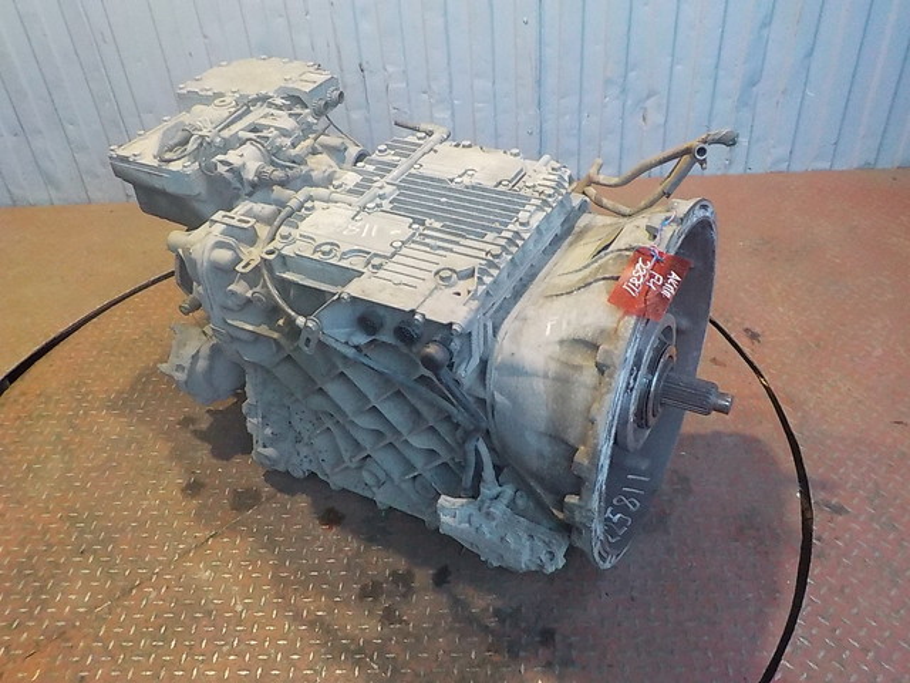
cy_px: 342
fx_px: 789
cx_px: 455
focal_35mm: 30
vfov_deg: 46.8
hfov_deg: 60.0
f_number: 3.3
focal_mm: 4.1
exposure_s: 1/60
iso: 800
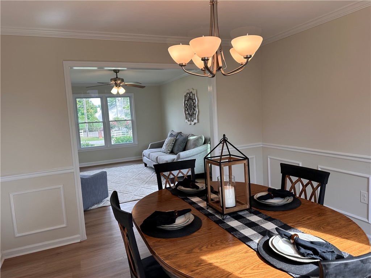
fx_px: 257
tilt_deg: -4.6
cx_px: 186
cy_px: 139
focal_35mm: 24
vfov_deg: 56.8
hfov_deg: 71.6
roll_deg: +2.6
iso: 80
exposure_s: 1/128
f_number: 1.78
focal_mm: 6.86
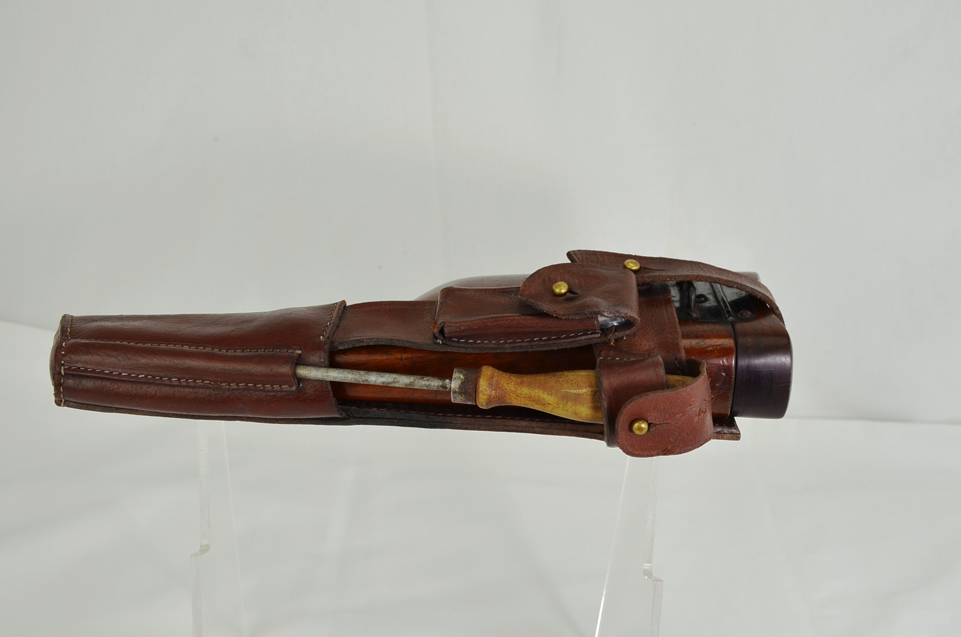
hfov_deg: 43.6
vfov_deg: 29.7
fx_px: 1199
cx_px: 517
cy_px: 347
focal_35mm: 45
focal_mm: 24
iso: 200
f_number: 6.3
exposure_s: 1/160
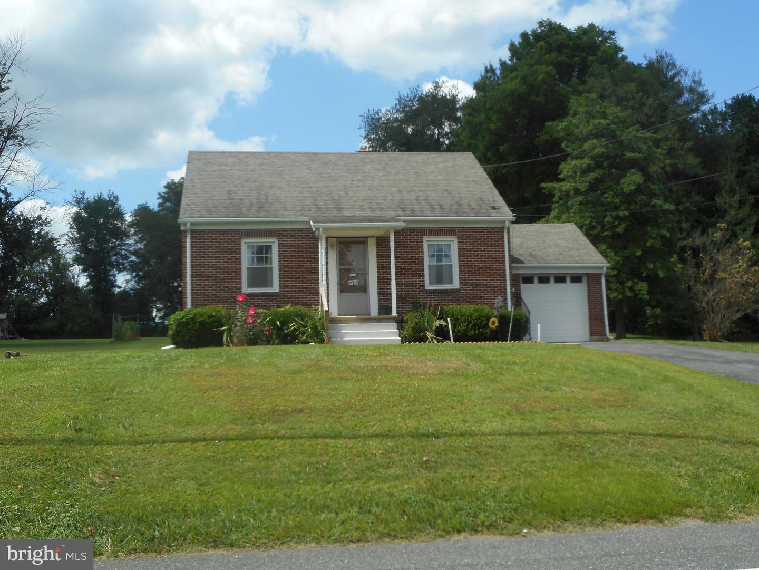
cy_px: 285
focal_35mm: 39
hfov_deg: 47.8
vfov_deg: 36.8
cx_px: 380
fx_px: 855
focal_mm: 6.9
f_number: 4.5
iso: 80
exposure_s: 1/500
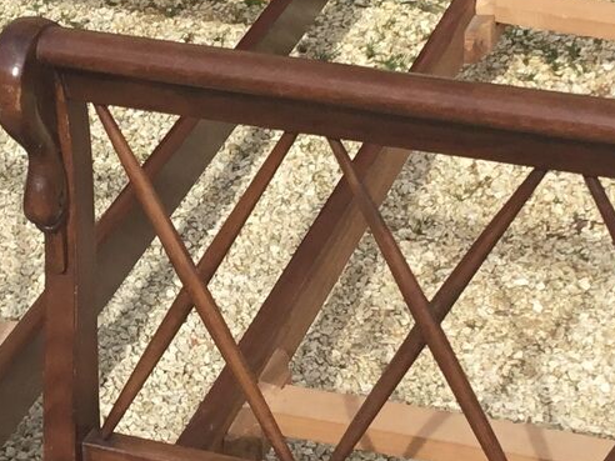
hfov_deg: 15.6
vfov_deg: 11.7
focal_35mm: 126
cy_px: 121
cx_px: 142
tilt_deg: -23.1
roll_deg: +2.6
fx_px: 2239
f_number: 2.4
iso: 25
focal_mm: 3.3
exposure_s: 1/684
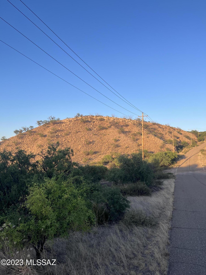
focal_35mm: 26
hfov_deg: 53.1
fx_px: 206
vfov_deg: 67.3
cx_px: 103
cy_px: 138
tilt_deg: +5.0
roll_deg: +0.0
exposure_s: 1/845
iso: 50
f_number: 1.6
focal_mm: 5.1
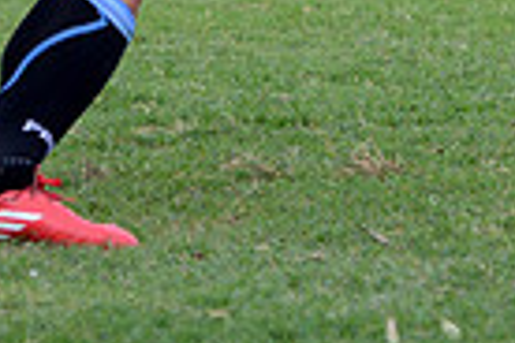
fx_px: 8411
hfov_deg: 3.5
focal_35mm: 588
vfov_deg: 2.3
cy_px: -341
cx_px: -26
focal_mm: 140
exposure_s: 1/800
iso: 800
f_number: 4
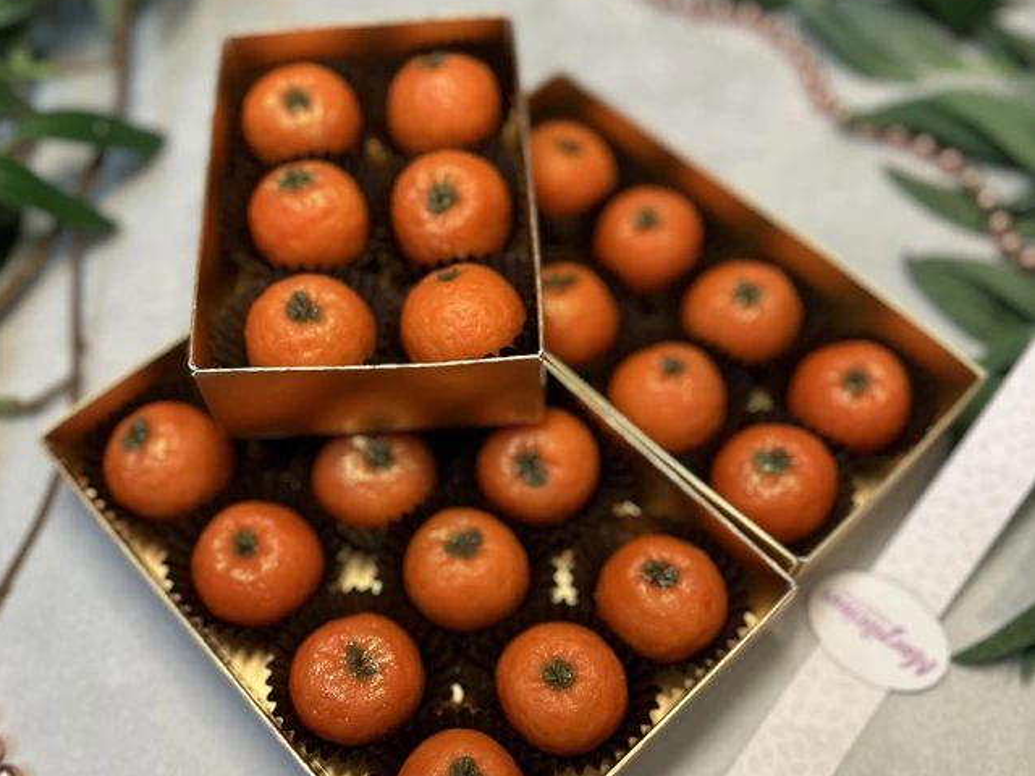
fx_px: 987
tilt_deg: -62.4
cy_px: 480
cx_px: 503
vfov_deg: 42.7
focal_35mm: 33
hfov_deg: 55.3
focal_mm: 6.86
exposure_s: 1/100
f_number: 1.78
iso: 100
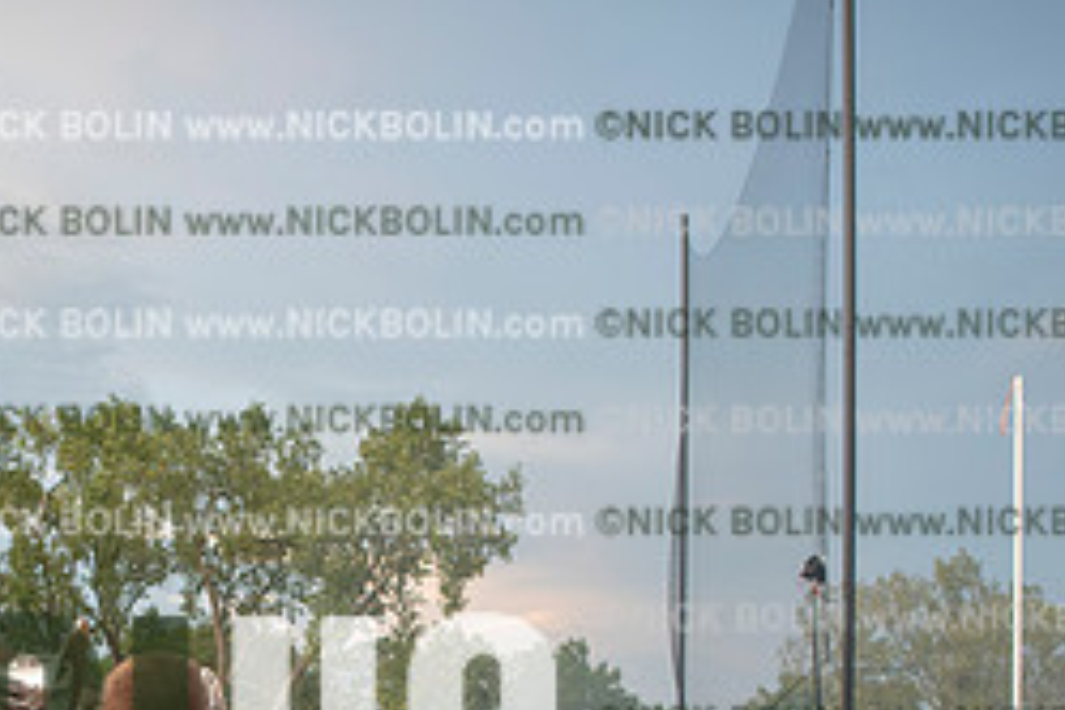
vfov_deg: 22.5
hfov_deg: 34.8
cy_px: 819
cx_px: 252
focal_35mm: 56
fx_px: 1657
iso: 800
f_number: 3.2
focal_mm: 24
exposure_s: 1/500
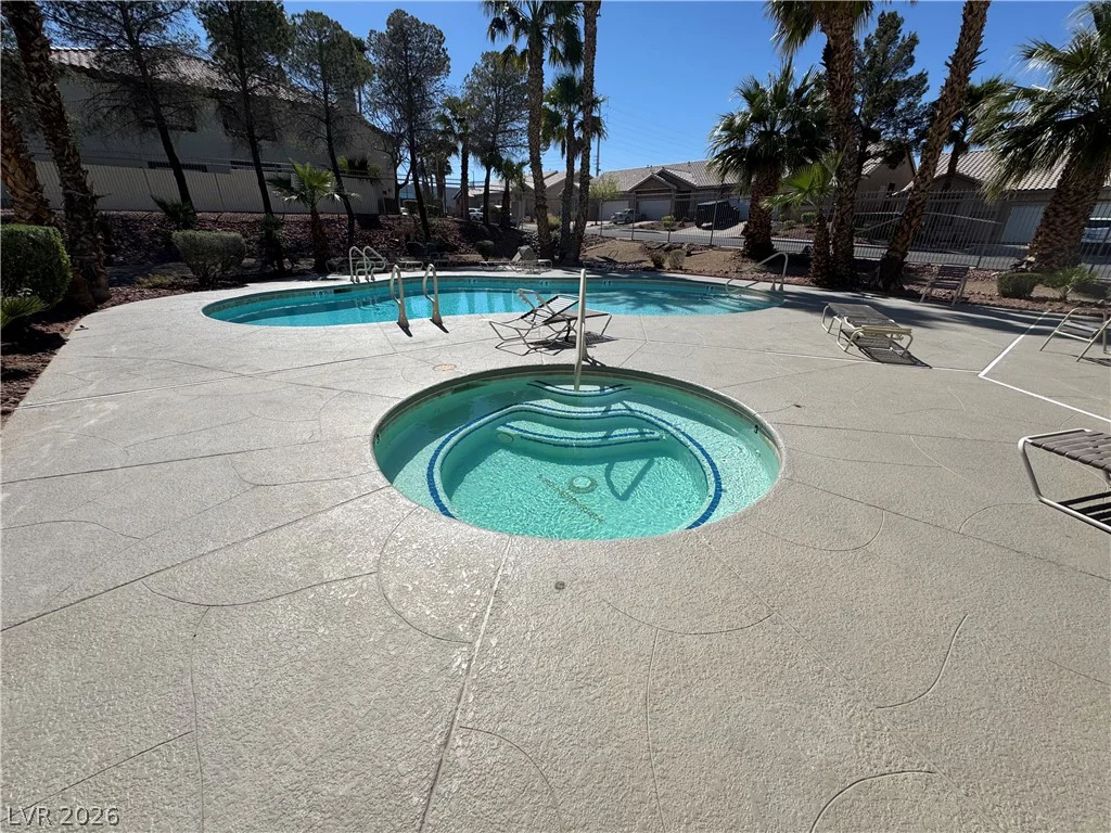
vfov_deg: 85.7
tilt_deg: -23.4
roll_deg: -1.1
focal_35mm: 14
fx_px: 449
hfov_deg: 102.1
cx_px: 556
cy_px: 416
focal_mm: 2.22
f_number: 2.2
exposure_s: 1/3906
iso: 40
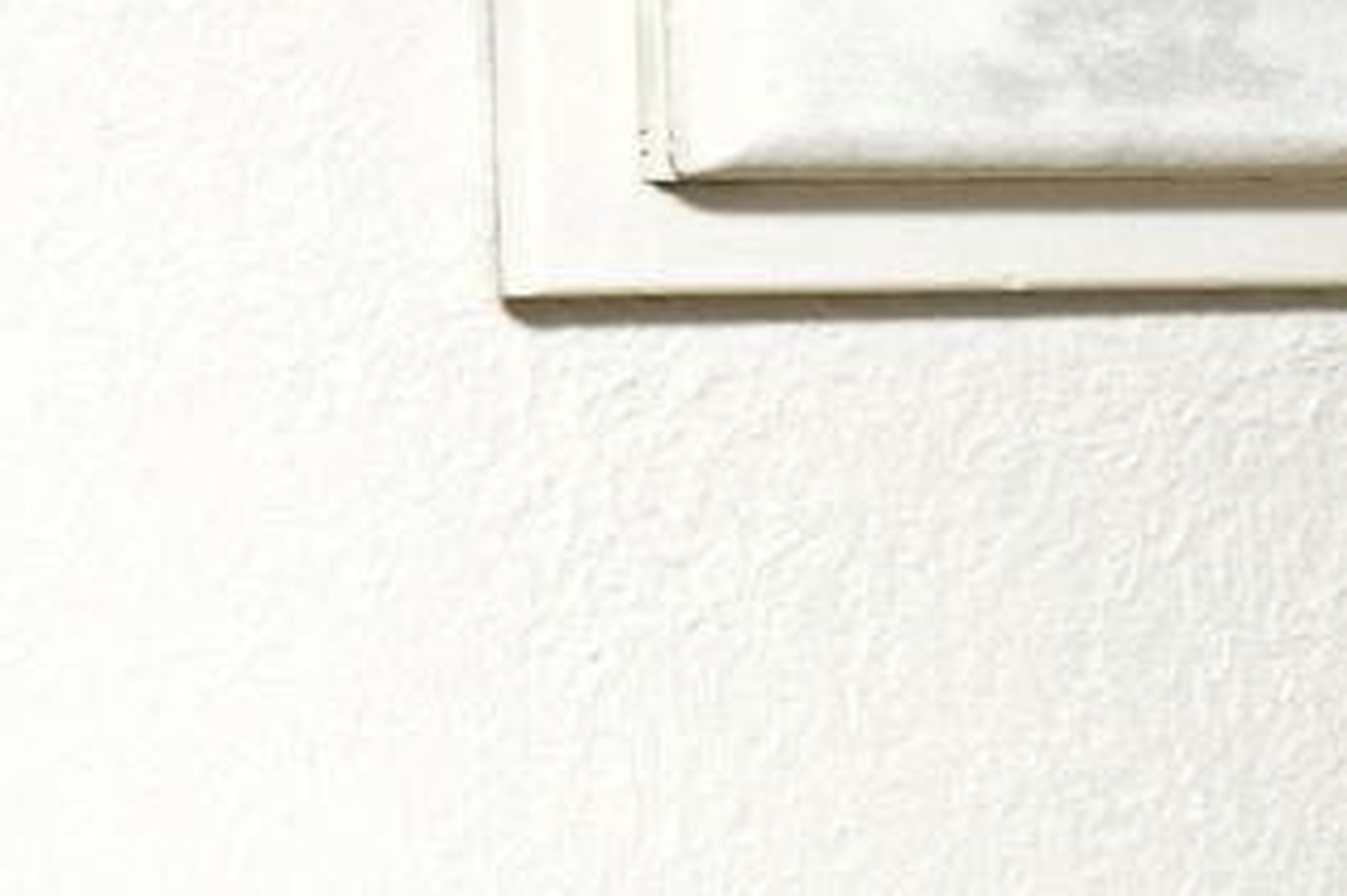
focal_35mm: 96
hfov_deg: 12.8
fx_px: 3590
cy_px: 410
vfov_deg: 14.2
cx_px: -2298
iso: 6400
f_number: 6.3
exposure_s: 1/250
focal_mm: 10
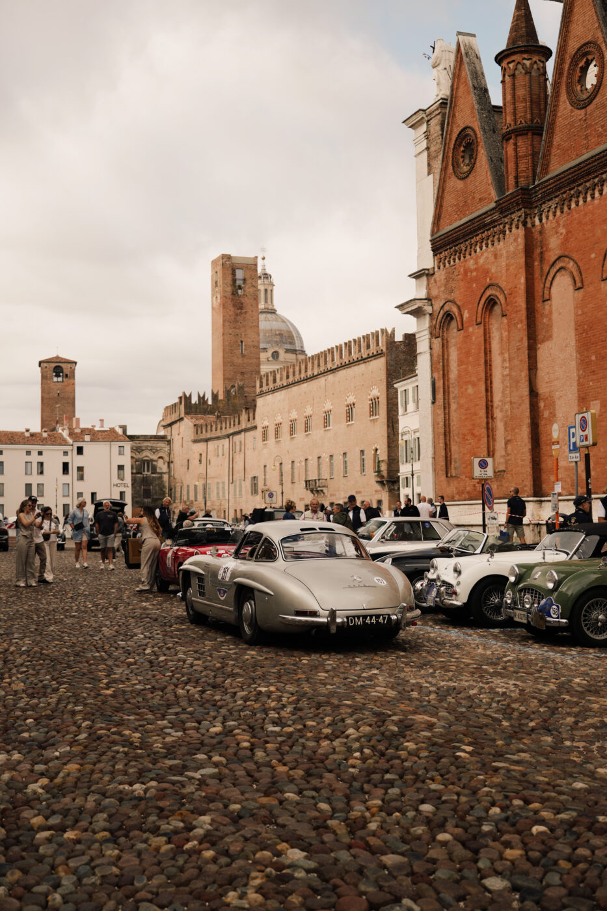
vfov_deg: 45.4
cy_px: 456
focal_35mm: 43
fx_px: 1088
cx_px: 304
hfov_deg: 31.2
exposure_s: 1/250
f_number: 4
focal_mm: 43
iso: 100
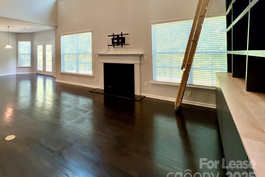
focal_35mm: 19
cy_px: 52
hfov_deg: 83.2
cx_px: 83
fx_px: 140
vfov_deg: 62.2
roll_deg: +1.0
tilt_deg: +0.5
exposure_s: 1/120
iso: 160
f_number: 1.8
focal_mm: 1.57
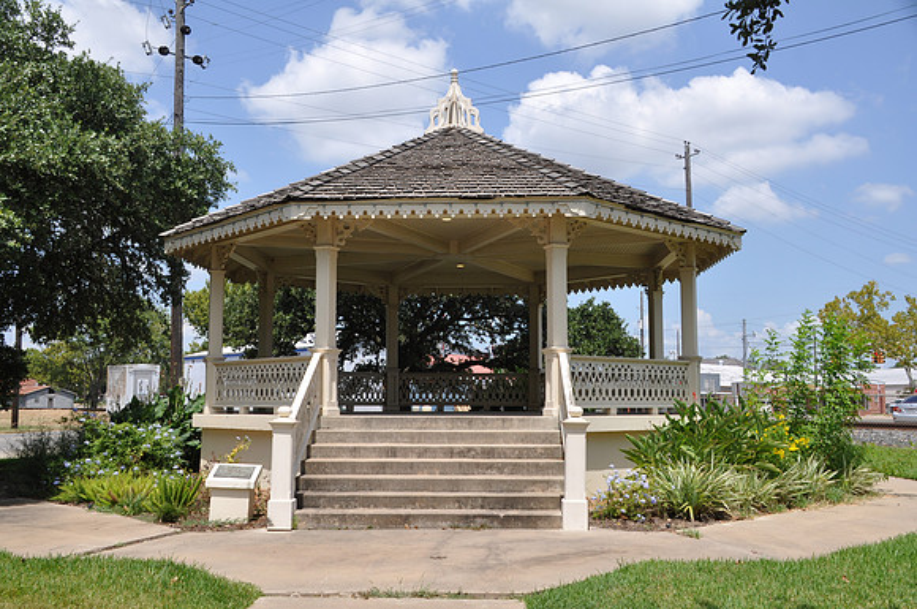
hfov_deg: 49.6
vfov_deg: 34.1
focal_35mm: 39
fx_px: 992
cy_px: 304
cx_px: 458
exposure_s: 1/320
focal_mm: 26
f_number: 9
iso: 200
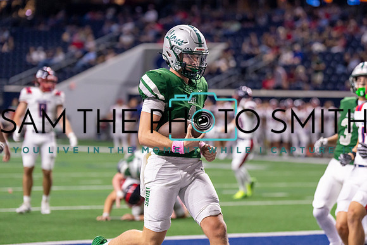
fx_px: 1750
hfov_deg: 12.0
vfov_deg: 8.0
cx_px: 188
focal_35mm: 172
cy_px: 121
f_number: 2.8
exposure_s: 1/1000
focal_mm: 132
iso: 2500
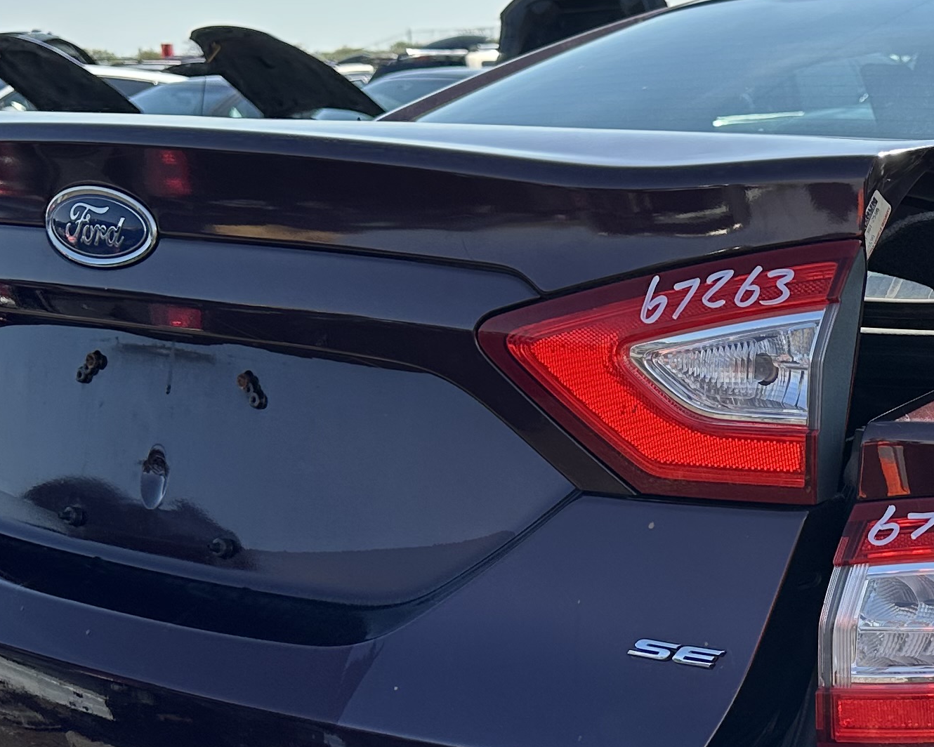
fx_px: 1963
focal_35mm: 71
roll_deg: +0.8
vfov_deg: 21.1
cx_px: 957
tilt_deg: -17.2
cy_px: 671
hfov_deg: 25.3
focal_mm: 6.86
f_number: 1.78
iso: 80
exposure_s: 1/1988
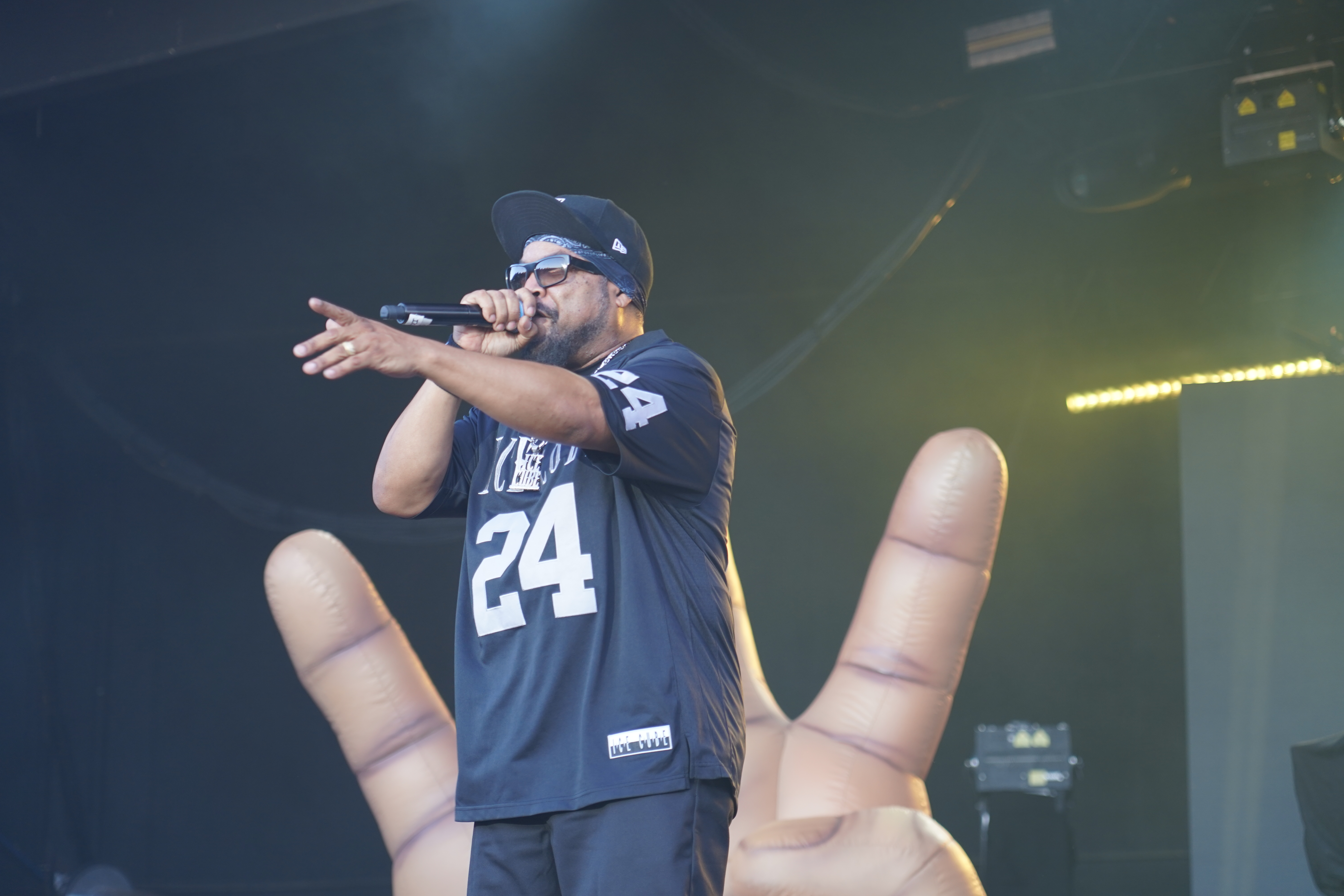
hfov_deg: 19.5
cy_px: 448
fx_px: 3920
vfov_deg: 13.0
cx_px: 672
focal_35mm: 105
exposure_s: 1/160
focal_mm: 105
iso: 500
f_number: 4
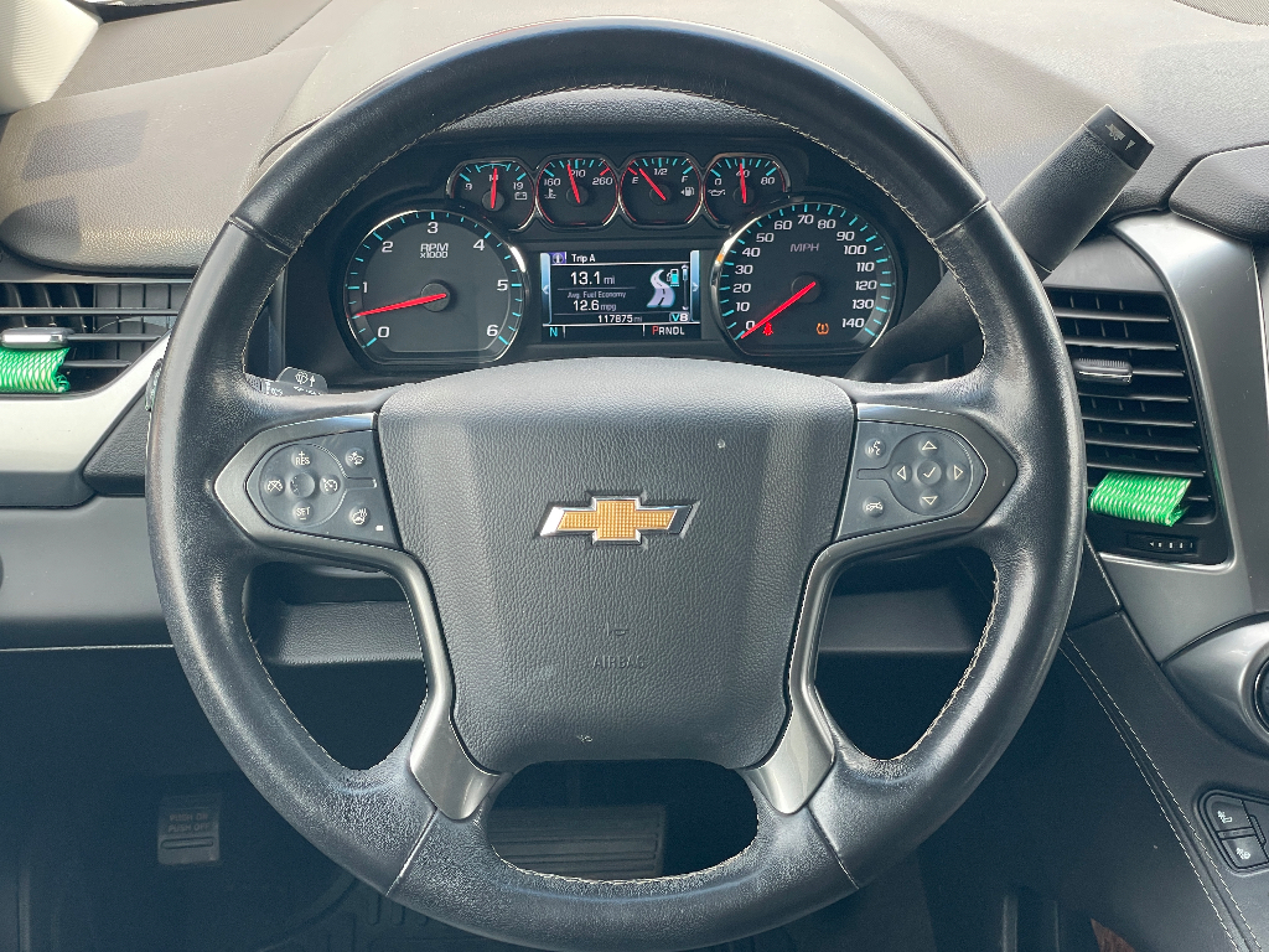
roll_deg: +0.7
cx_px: 634
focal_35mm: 52
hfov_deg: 36.8
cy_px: 476
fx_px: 1906
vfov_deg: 28.0
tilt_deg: -28.3
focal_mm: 6
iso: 40
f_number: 2
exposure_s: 1/99
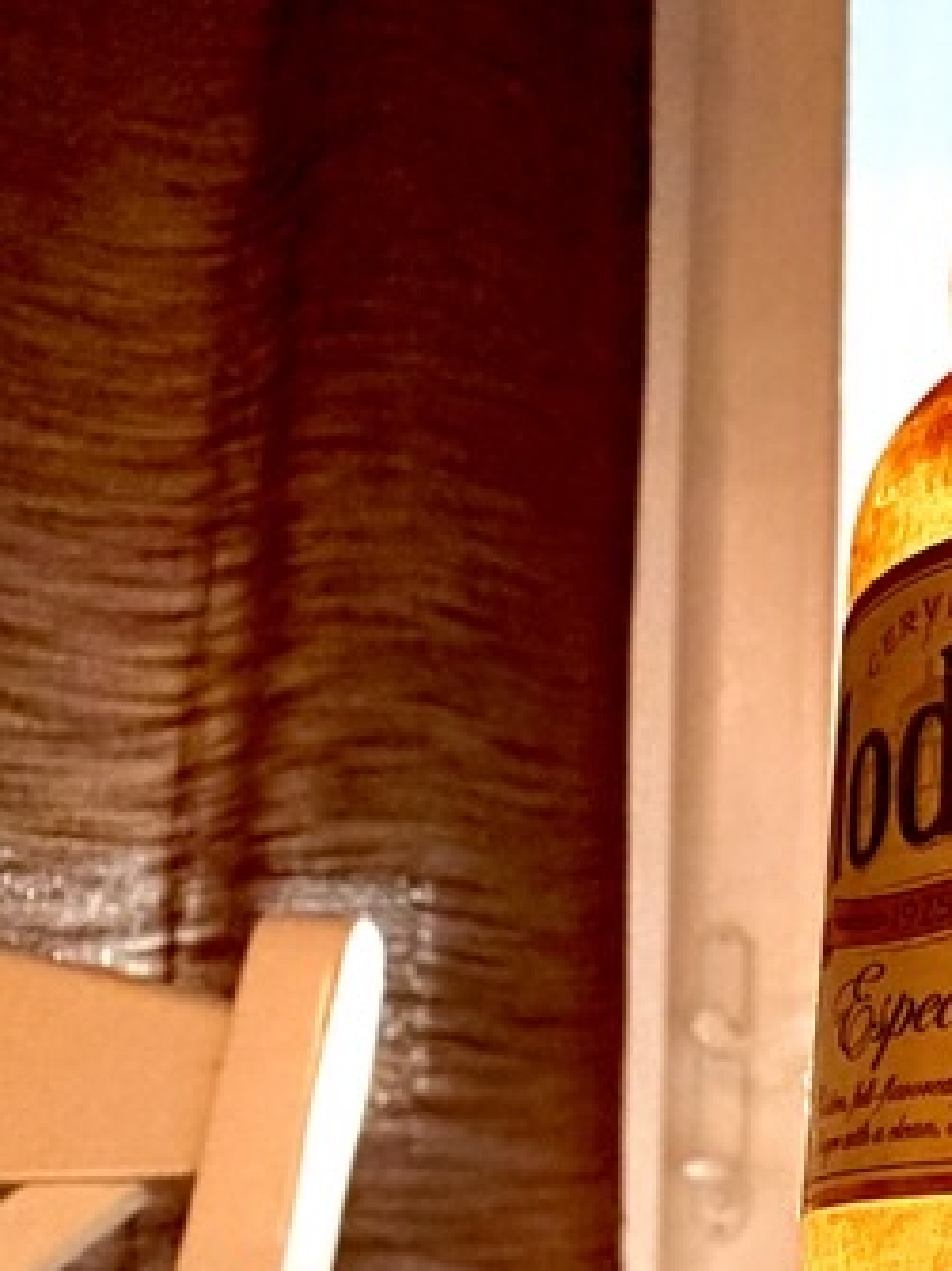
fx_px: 1688
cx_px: 1195
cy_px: 1040
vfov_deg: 39.4
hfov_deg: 27.1
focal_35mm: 46
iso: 400
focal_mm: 2.22
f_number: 2.2
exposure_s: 1/60
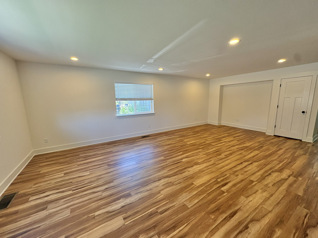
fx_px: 129
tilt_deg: -8.6
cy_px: 119
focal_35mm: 14
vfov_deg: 85.7
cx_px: 159
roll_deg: +1.6
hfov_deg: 102.1
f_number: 2.2
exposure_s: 1/120
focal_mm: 2.22
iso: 160
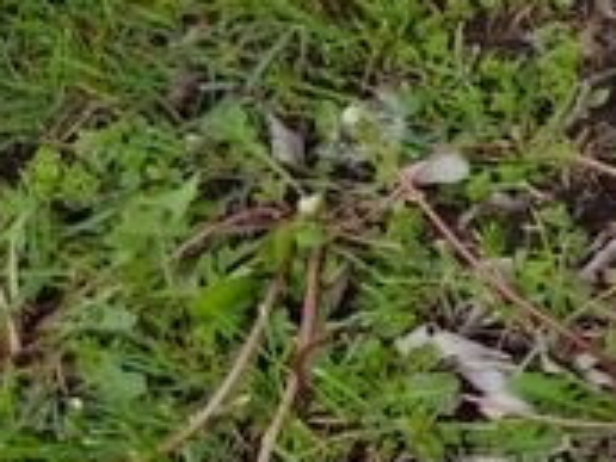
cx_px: 1185
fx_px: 1904
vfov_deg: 13.8
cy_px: 358
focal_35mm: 107
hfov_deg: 15.3
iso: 100
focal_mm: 5.56
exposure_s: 1/505
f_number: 1.8
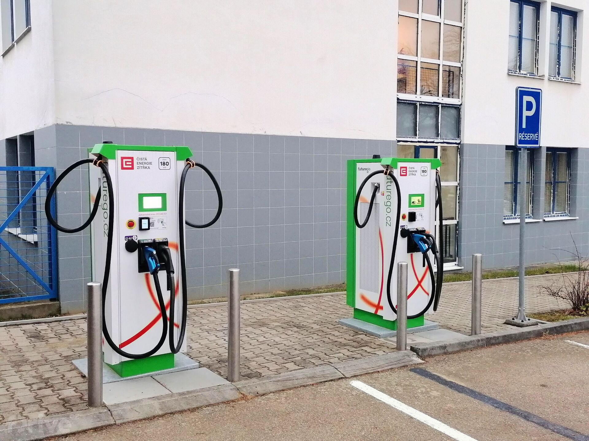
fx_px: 613
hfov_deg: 51.4
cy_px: 220
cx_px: 294
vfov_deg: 39.7
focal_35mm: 36
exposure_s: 1/120
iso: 160
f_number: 1.8
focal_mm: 5.3
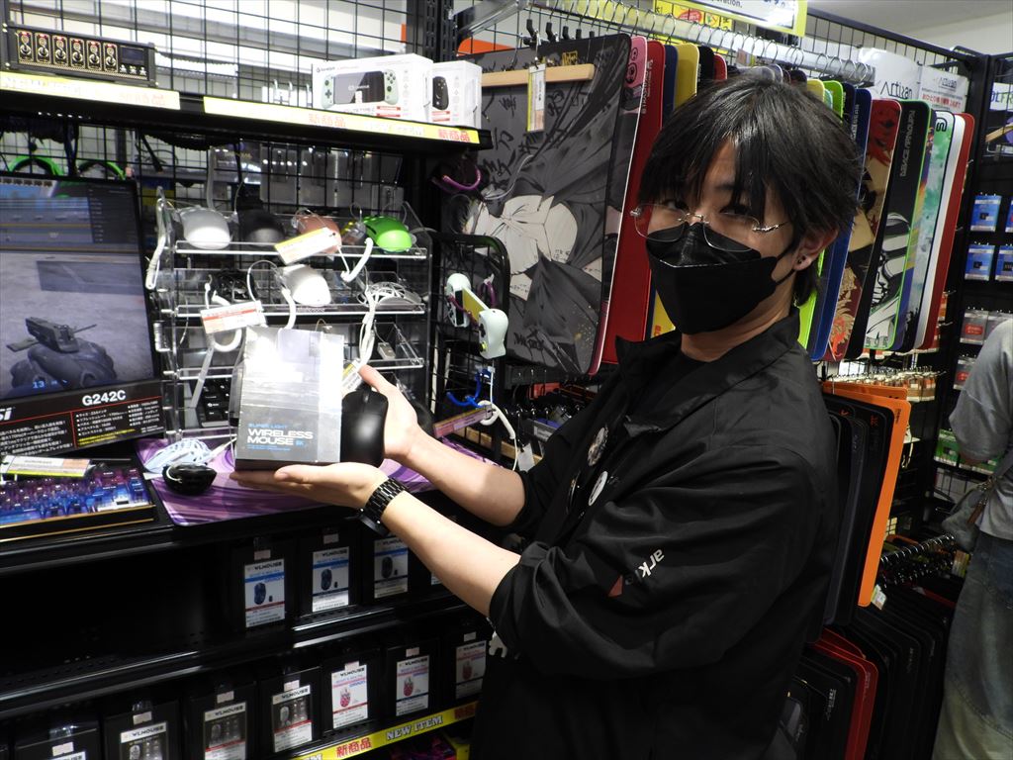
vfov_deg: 53.1
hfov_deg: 67.3
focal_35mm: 26
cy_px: 380
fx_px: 761
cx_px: 506
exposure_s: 1/30
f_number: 2.8
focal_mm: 4.7
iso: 140
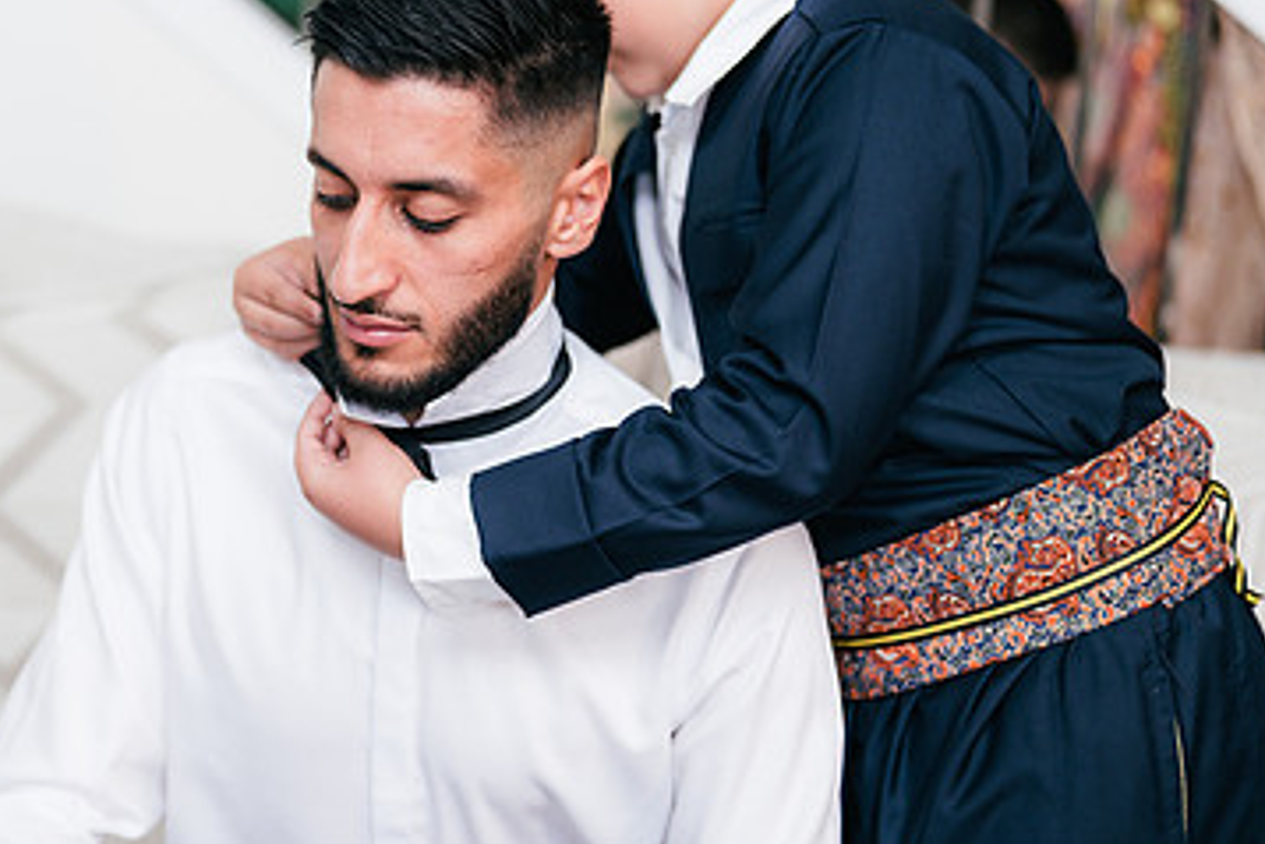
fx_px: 2847
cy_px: 358
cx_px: 329
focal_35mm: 81
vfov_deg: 16.9
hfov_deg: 24.8
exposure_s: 1/250
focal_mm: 50
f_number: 1.4
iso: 125
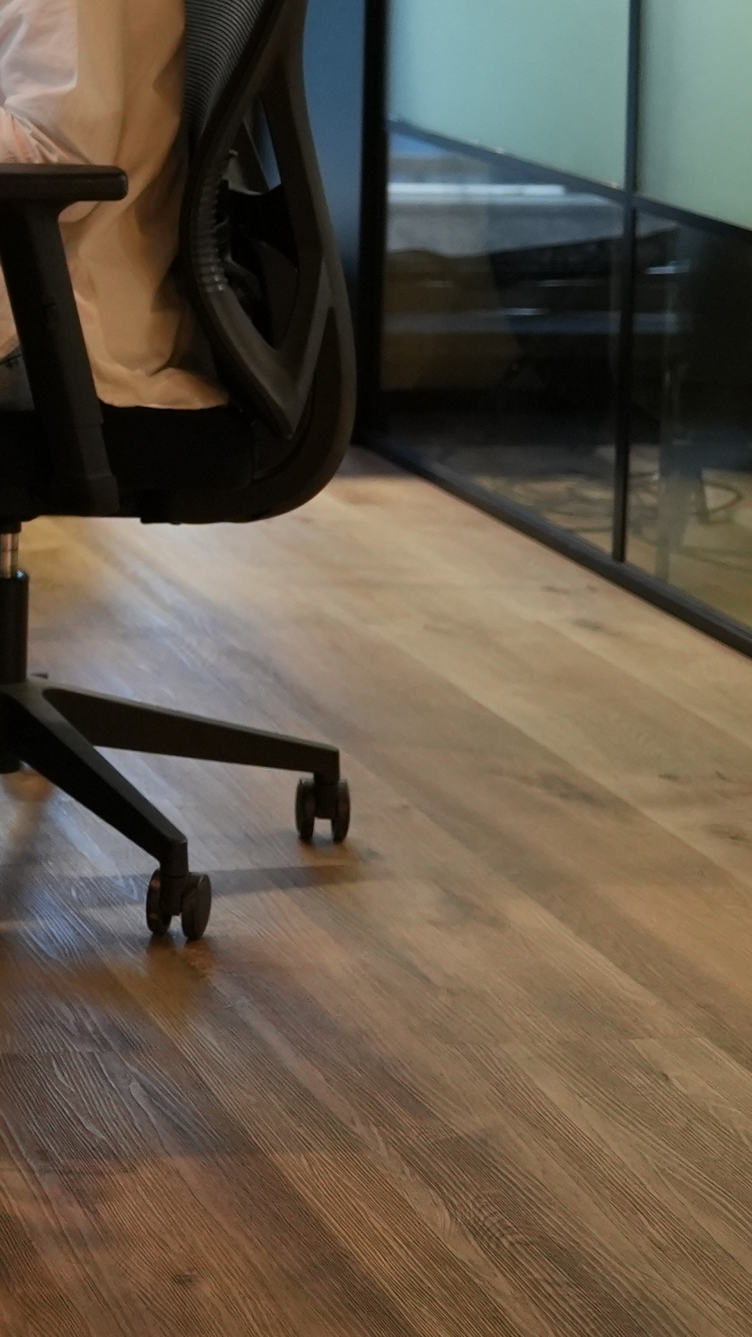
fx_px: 3792
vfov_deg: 19.1
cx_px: -947
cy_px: -150
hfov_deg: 10.1
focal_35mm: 107
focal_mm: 28
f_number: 2.8
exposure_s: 1/100
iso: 1600
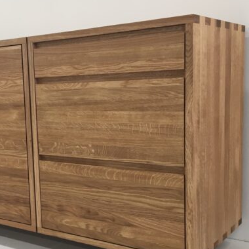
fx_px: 439
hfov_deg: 30.9
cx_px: 50
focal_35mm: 54
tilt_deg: -8.5
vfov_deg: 31.6
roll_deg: +2.6
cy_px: 146
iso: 40
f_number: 2.2
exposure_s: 1/33
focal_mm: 4.15
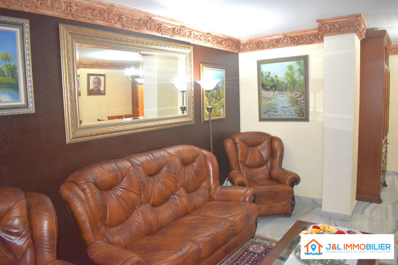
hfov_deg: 67.4
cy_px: 132
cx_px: 199
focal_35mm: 27
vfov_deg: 47.9
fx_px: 298
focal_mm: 18
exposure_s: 1/125
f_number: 3.5
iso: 1400
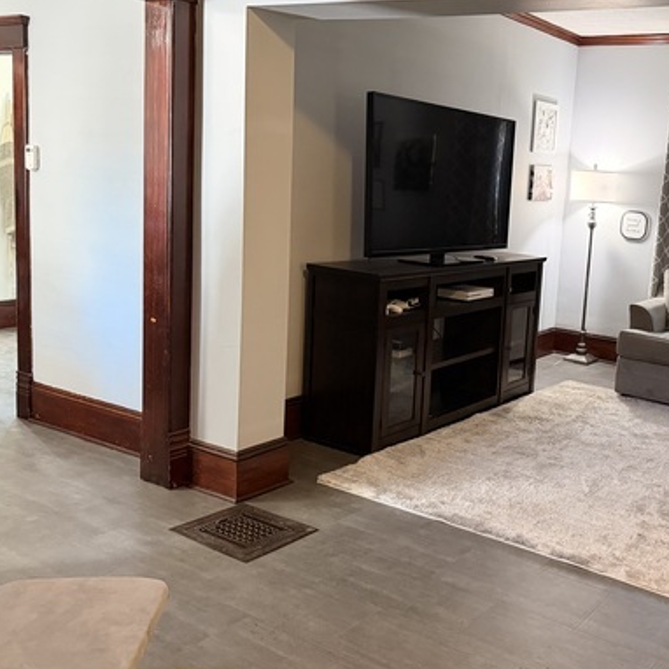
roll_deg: -4.4
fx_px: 809
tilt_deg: -8.7
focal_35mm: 37
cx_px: 507
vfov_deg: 44.9
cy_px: 313
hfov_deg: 43.4
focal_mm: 6.76
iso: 500
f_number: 1.78
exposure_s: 1/60
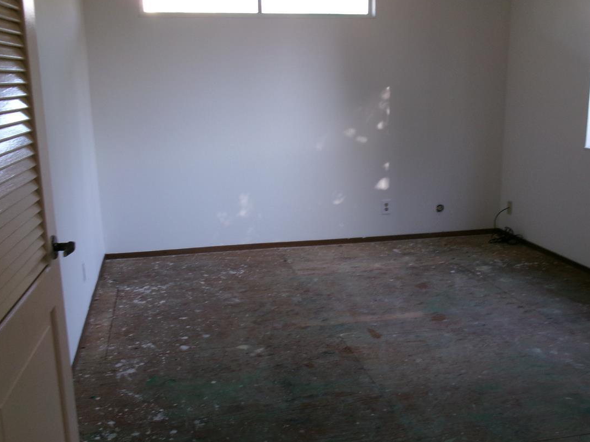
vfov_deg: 36.8
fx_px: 665
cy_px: 231
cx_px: 299
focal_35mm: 39
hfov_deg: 47.9
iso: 148
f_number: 3.9
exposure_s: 1/34
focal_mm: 5.1
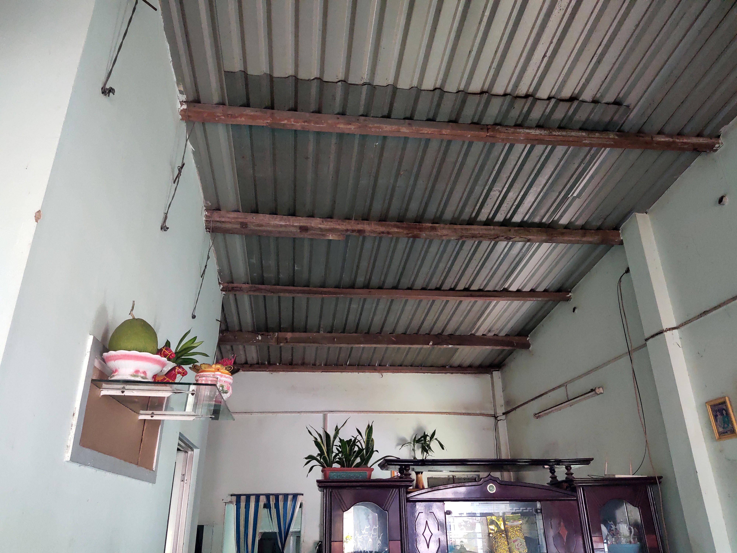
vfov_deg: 54.9
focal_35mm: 25
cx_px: 368
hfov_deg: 69.4
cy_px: 276
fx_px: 532
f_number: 1.7
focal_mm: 4.71
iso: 291
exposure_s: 1/100
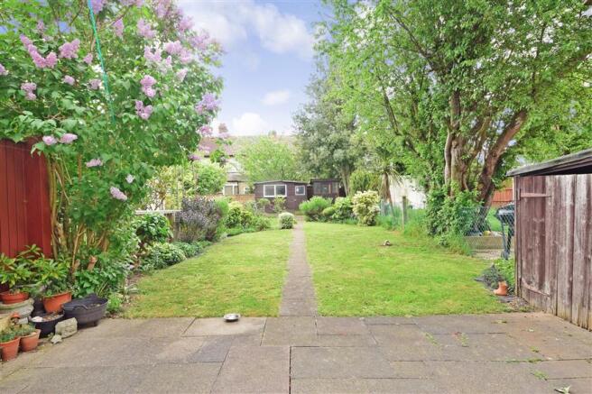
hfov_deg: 85.4
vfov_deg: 63.2
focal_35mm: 20
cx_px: 296
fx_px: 321
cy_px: 197
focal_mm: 13
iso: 400
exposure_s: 1/40
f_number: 18
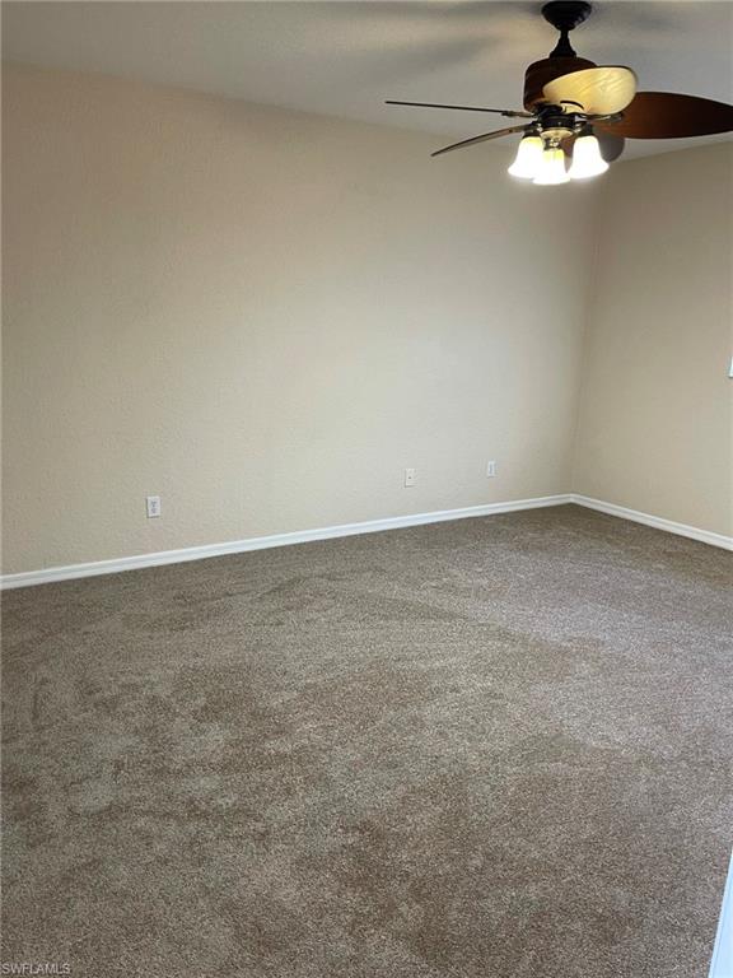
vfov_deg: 67.3
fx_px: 734
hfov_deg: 53.1
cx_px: 366
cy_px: 489
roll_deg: -1.0
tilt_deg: -13.6
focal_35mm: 26
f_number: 1.6
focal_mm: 5.1
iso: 160
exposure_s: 1/60
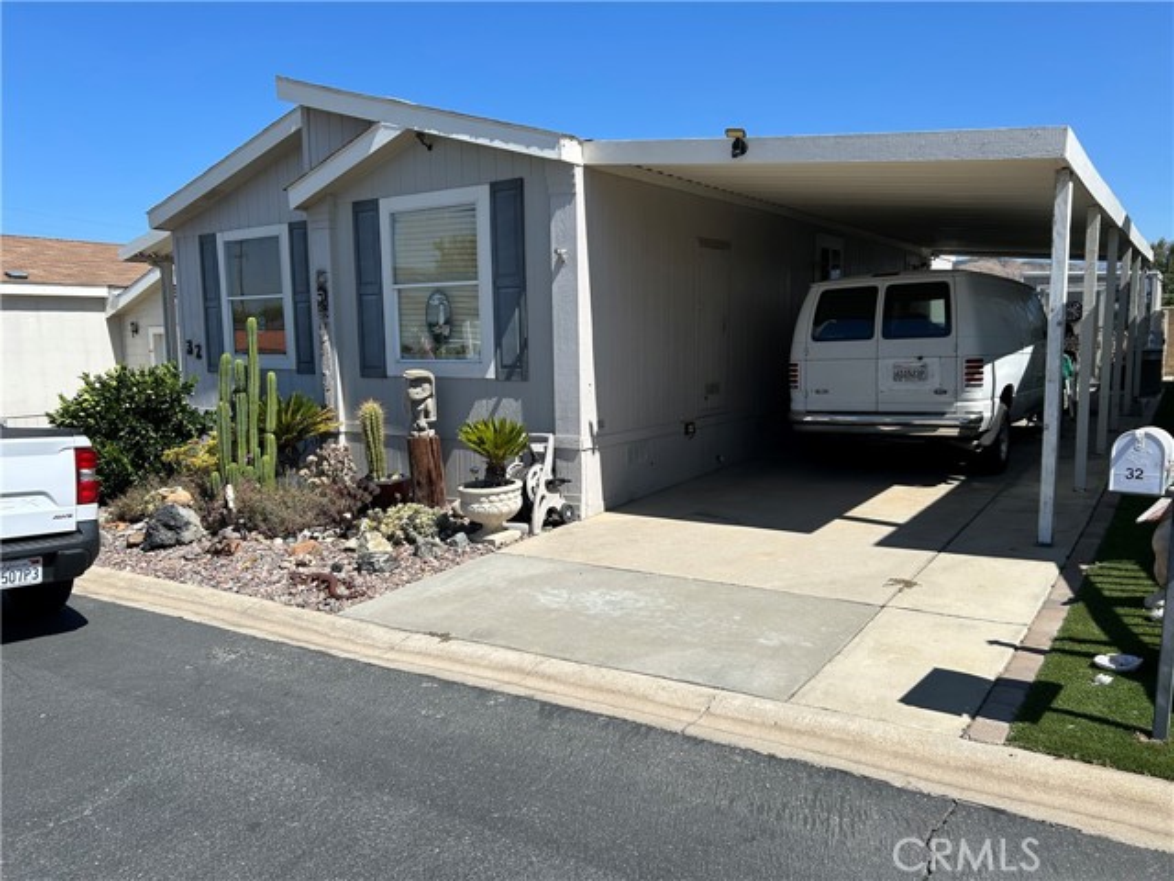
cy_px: 440
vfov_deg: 53.1
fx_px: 882
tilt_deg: -7.0
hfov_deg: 67.3
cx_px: 587
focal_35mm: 26
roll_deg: +1.5
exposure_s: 1/4274
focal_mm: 5.7
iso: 50
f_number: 1.5
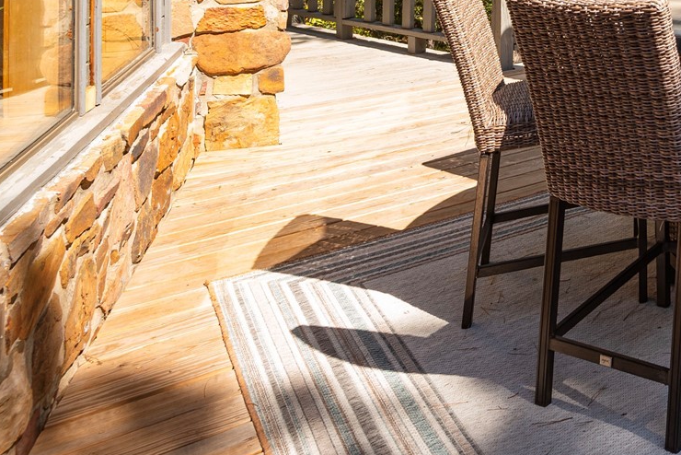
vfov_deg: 26.1
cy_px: -135
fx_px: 833
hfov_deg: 34.6
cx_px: 836
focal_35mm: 44
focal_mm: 16
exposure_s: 1/125
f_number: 7.1
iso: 100
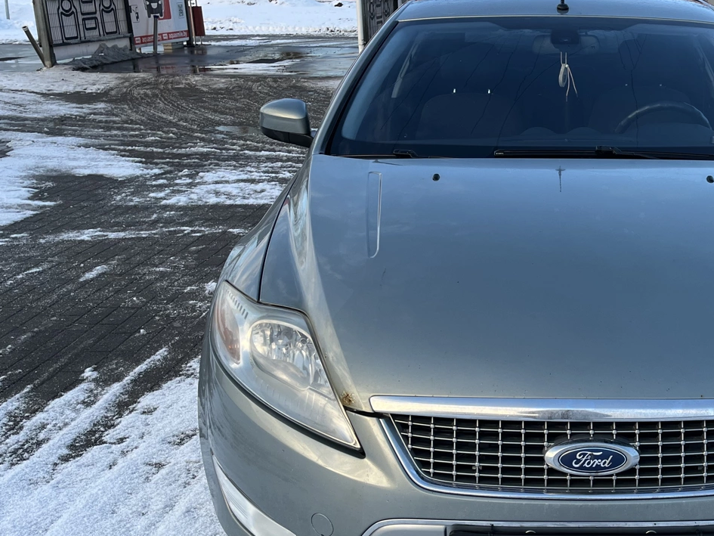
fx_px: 908
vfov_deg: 32.8
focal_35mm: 44
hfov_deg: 41.4
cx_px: 555
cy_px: 311
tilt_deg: -20.2
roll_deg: -0.1
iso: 50
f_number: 1.6
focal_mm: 5.1
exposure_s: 1/363
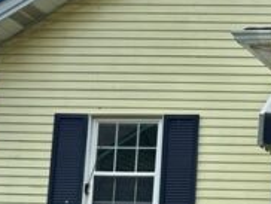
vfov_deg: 12.9
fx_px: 894
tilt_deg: +7.9
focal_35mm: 114
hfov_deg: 15.6
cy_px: 173
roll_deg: -1.5
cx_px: 433
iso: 50
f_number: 1.6
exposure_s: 1/1543
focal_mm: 5.96
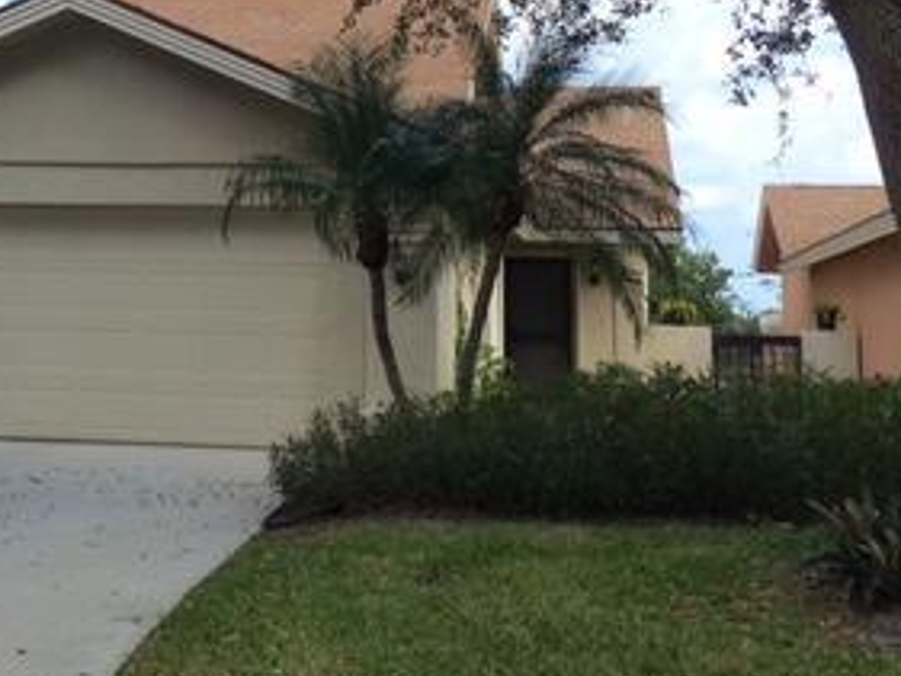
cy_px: 6
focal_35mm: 66
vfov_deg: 21.5
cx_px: 234
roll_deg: -2.4
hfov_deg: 29.0
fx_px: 1719
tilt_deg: +10.8
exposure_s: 1/1350
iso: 25
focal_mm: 4.15
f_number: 2.2
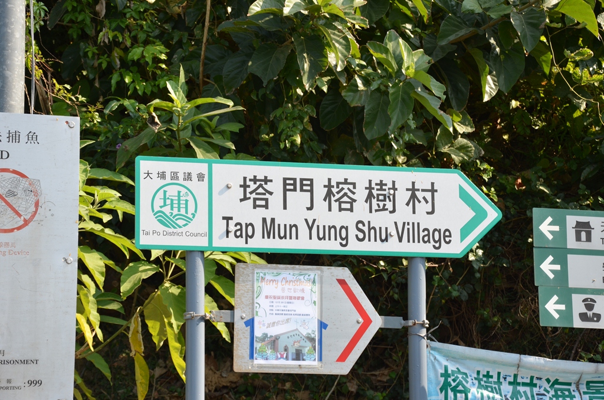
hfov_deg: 19.5
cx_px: 302
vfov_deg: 13.0
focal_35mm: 105
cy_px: 200
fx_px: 1758
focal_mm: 70
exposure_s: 1/250
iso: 200
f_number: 8
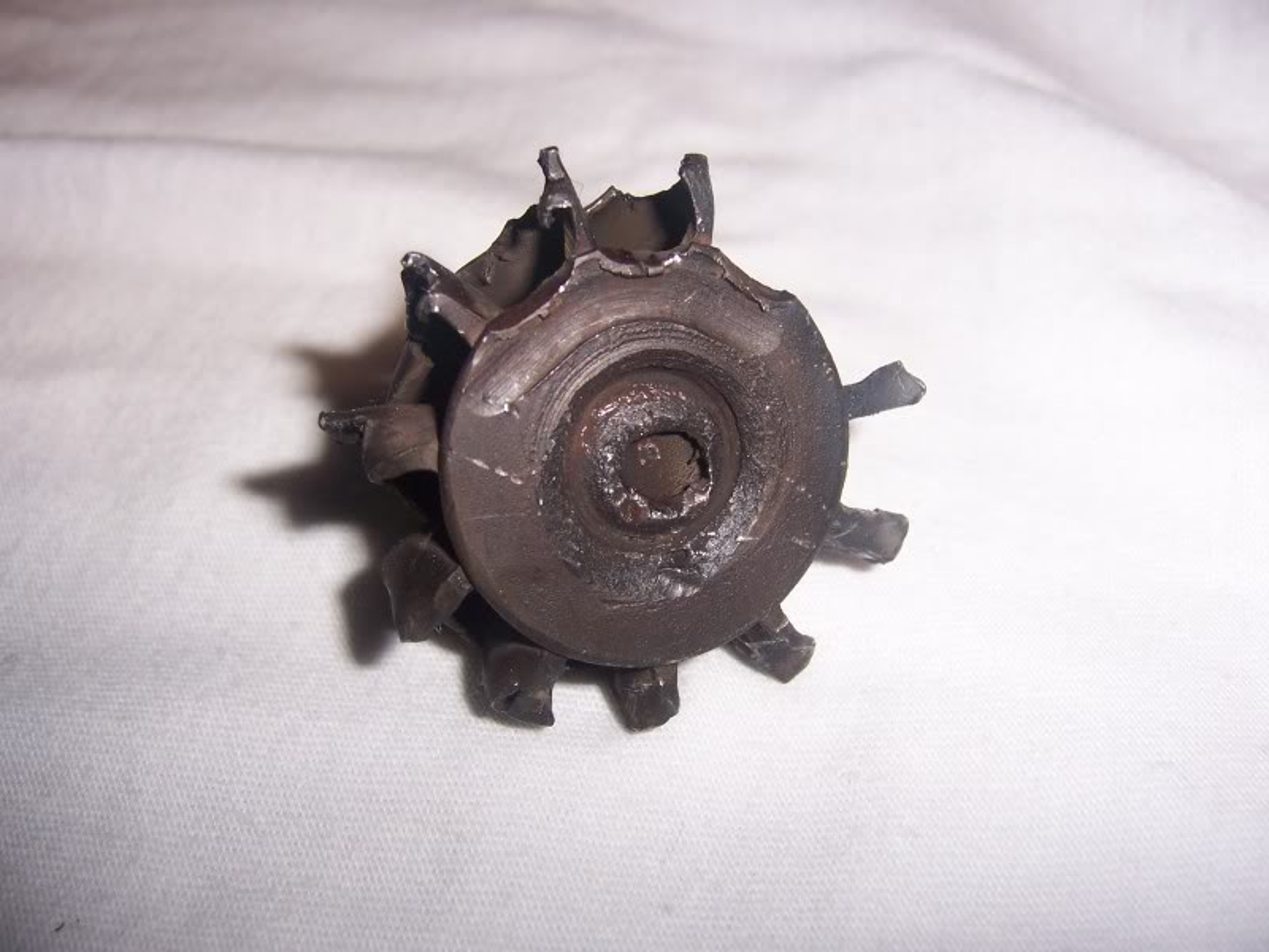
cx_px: 634
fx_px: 1320
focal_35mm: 36
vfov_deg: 39.7
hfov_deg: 51.4
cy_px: 476
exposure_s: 1/60
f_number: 2.8
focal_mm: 6.2
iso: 80
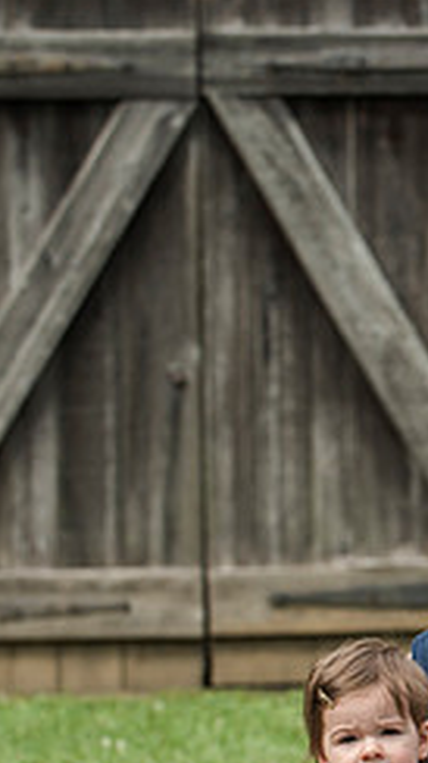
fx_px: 5011
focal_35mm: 248
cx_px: 683
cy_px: 555
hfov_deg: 4.8
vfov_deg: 8.7
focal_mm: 98
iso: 400
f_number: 4.5
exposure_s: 1/2000
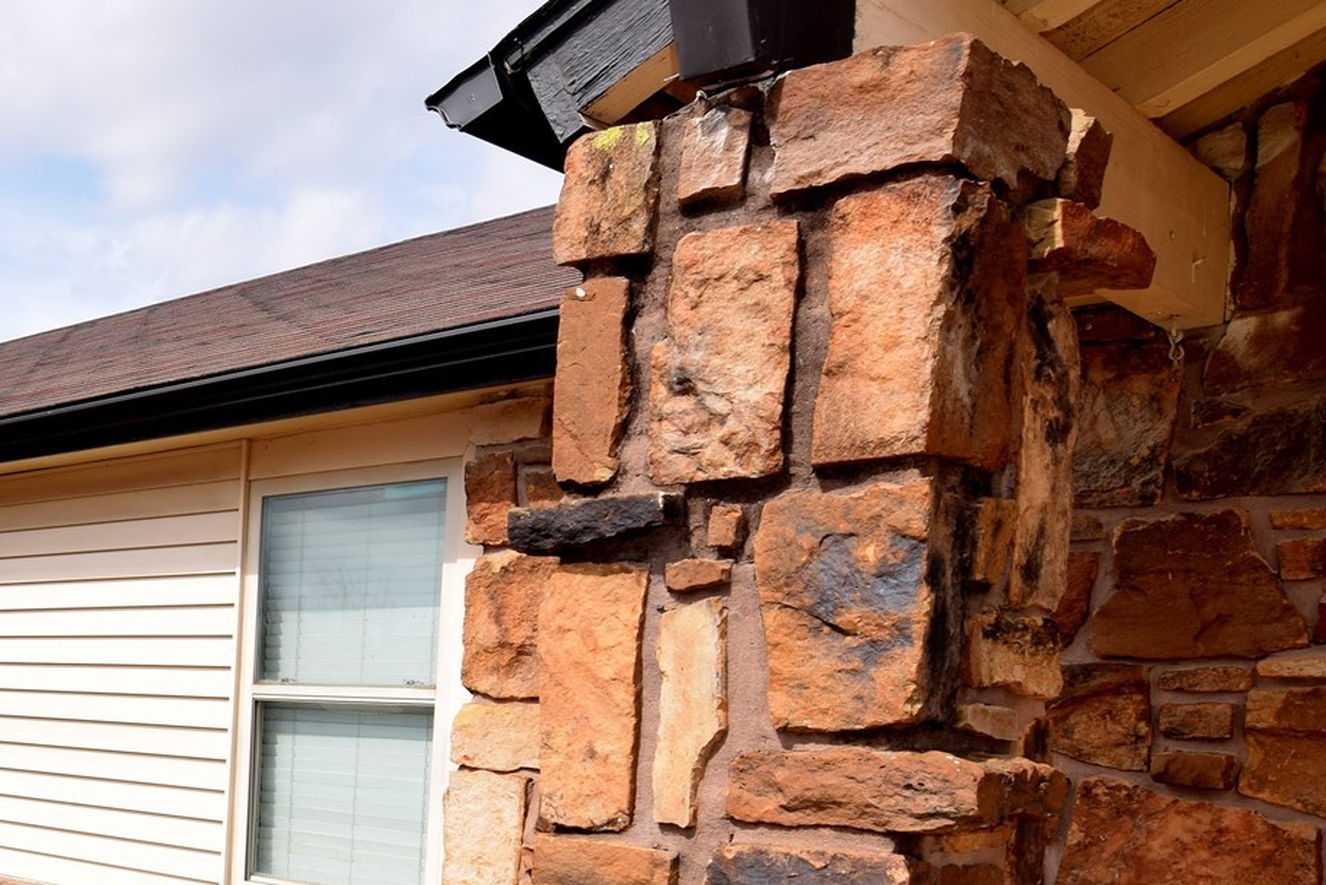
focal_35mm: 40
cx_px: -96
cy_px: 779
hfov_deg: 40.3
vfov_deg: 32.0
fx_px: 1473
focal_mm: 12
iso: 100
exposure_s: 1/200
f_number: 9.5
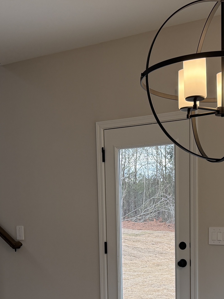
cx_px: 139
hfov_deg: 26.0
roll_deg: +0.8
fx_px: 483
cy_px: 259
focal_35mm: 56
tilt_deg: -4.6
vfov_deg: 32.9
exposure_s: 1/365
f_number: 1.78
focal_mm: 6.76
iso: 100
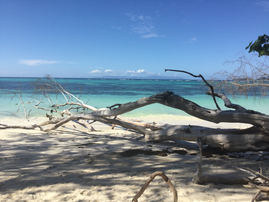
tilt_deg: -6.0
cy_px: 101
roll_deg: -1.6
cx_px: 134
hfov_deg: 58.4
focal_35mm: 31
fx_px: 241
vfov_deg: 45.4
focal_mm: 3.3
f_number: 2.4
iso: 25
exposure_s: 1/1773
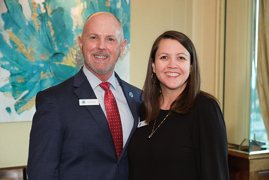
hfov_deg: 27.0
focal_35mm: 75
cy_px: 90
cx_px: 134
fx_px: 561
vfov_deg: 18.2
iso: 1000
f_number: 4
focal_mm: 50
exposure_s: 1/125
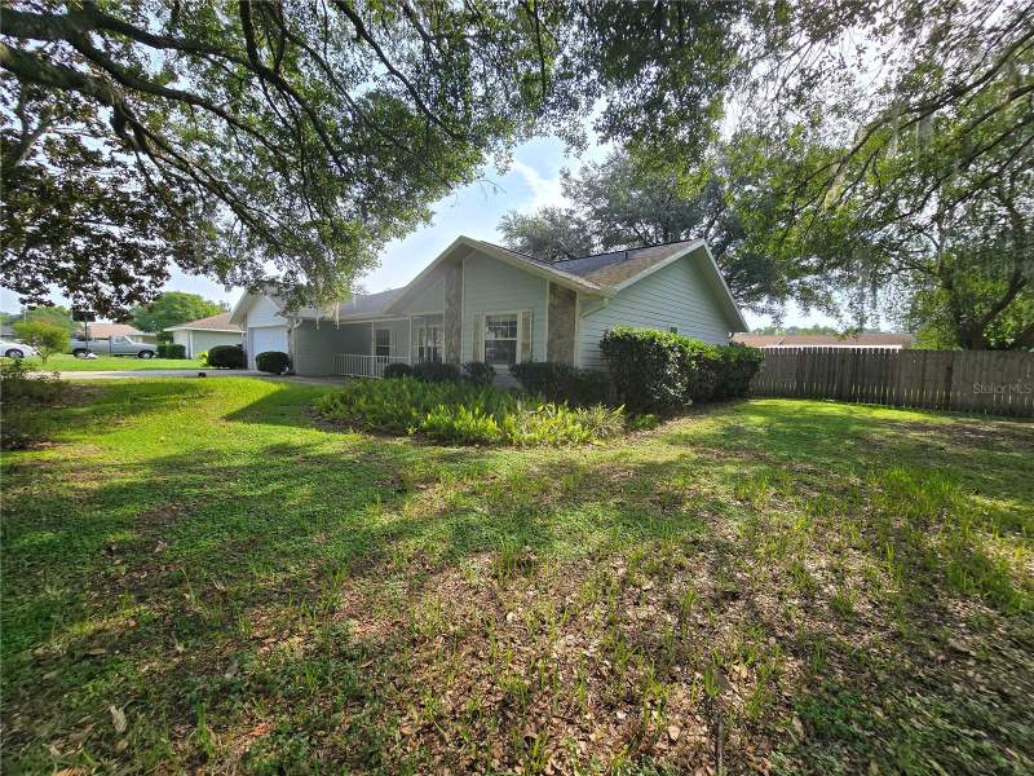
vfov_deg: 89.9
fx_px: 388
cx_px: 517
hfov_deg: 106.2
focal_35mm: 13
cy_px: 388
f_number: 2.2
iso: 50
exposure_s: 1/1081
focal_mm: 2.2
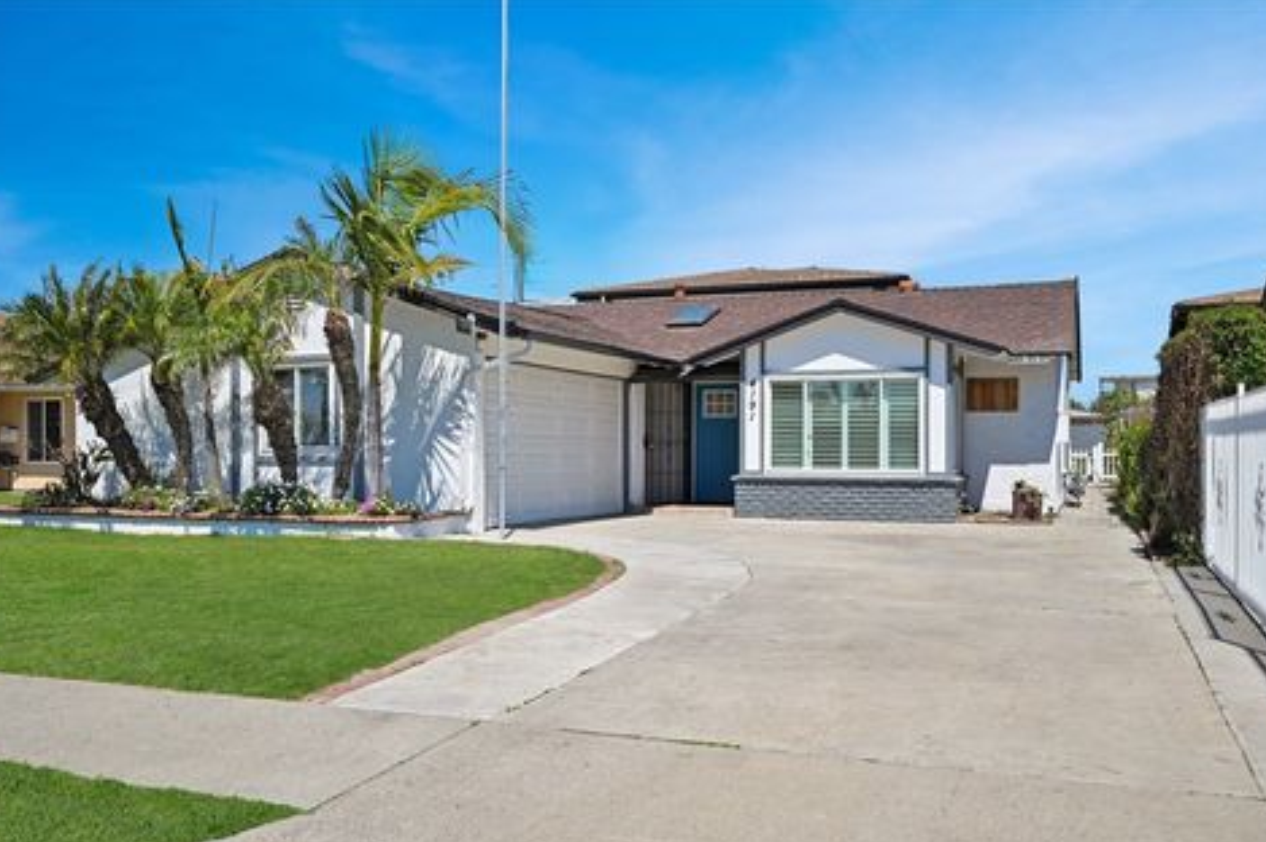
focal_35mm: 32
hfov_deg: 58.8
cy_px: 444
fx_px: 1125
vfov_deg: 41.0
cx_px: 637
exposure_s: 1/500
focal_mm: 30
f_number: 10
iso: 500
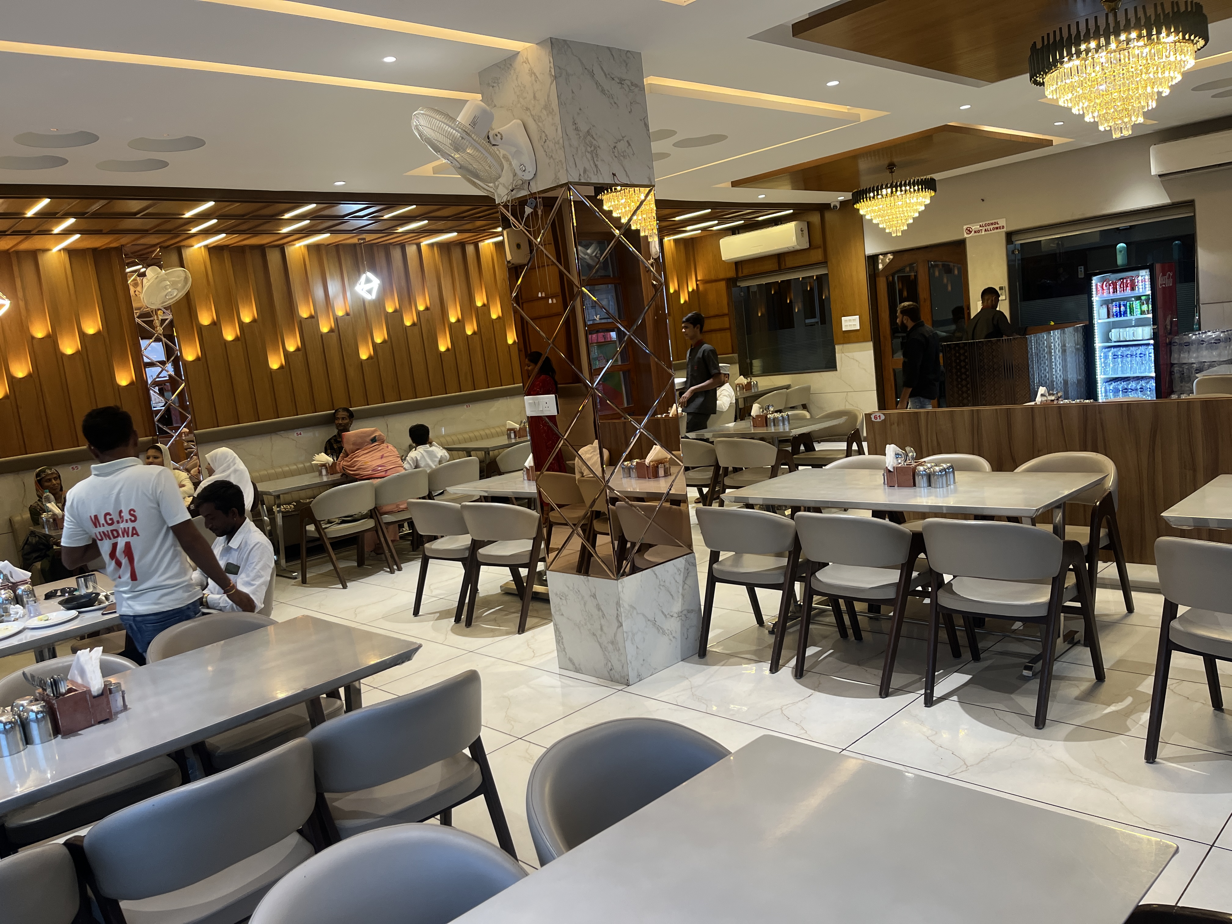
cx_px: 616
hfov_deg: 67.3
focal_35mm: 26
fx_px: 925
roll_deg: +7.0
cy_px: 462
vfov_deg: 53.1
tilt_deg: -7.7
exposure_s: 1/100
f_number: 1.6
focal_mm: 5.1
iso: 125
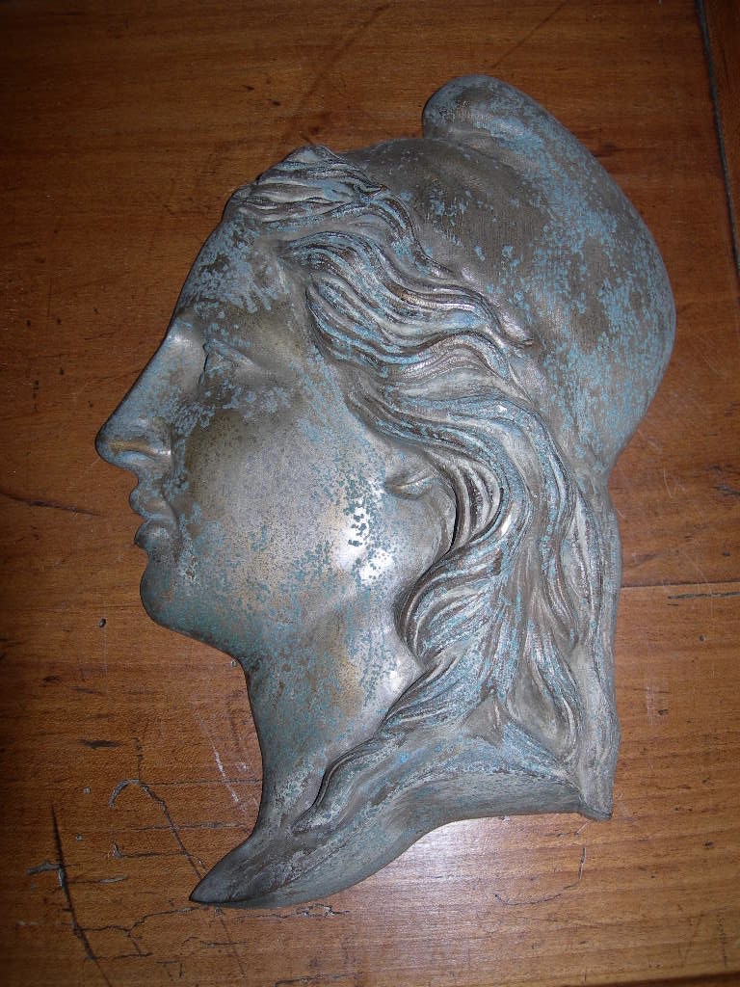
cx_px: 370
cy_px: 494
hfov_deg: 37.7
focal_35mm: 38
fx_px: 1083
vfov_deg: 49.0
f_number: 2.8
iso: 50
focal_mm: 7.8
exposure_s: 1/60.1
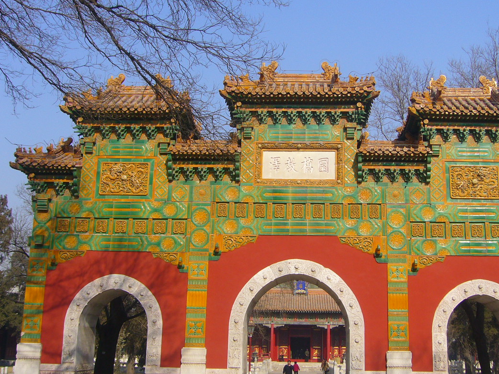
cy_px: 176
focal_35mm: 43
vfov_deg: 33.6
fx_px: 620
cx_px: 276
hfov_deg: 43.8
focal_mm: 5.8
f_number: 5.6
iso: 80
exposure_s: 1/320
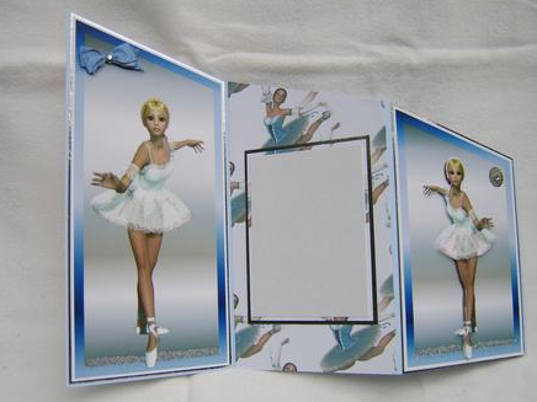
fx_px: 496
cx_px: 273
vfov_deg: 44.2
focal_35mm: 32
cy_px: 200
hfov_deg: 56.8
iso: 71
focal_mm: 8.13
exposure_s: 1/148
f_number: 2.7
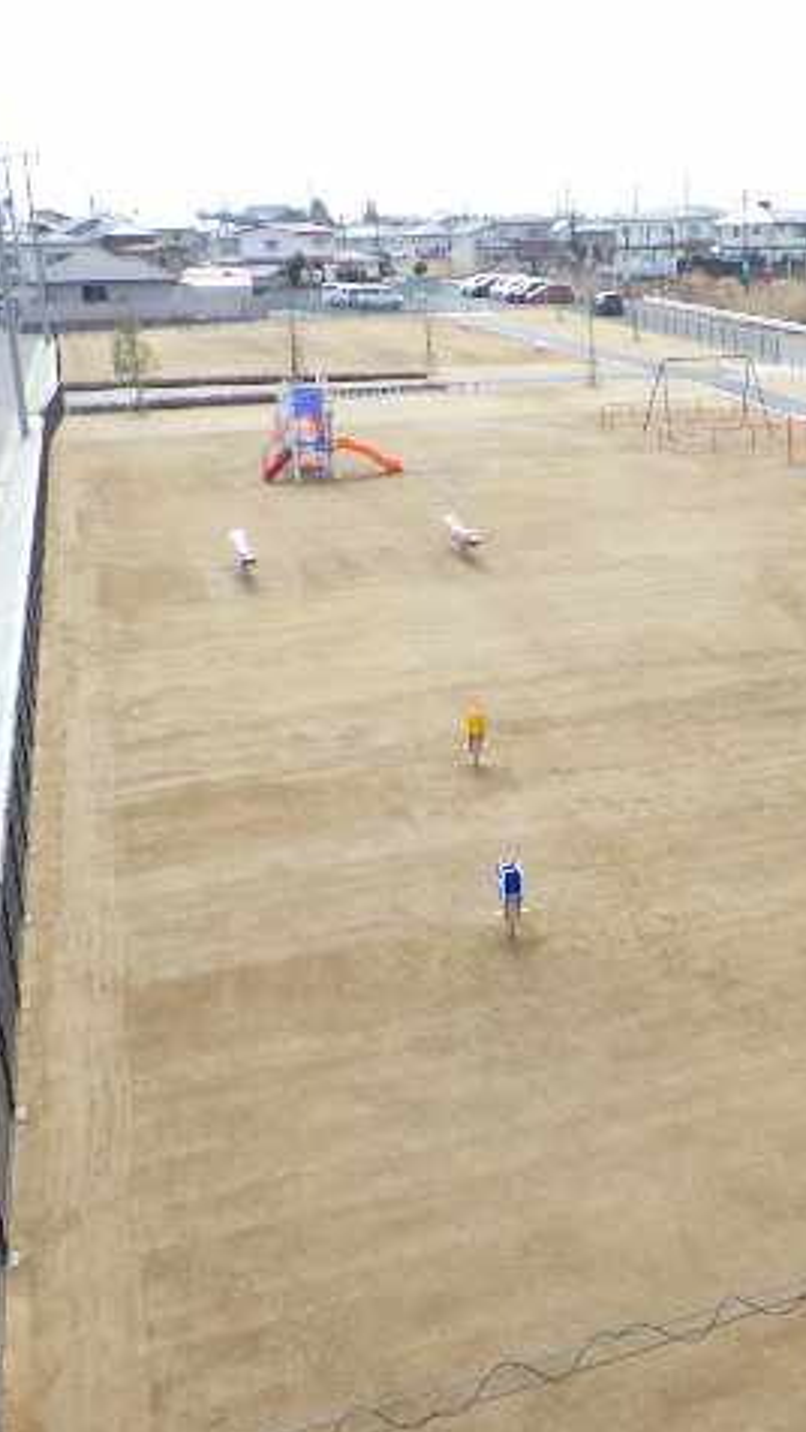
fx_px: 1557
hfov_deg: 28.2
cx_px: 692
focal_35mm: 41
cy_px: 719
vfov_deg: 49.4
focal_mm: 5
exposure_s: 1/400
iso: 125
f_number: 4.2
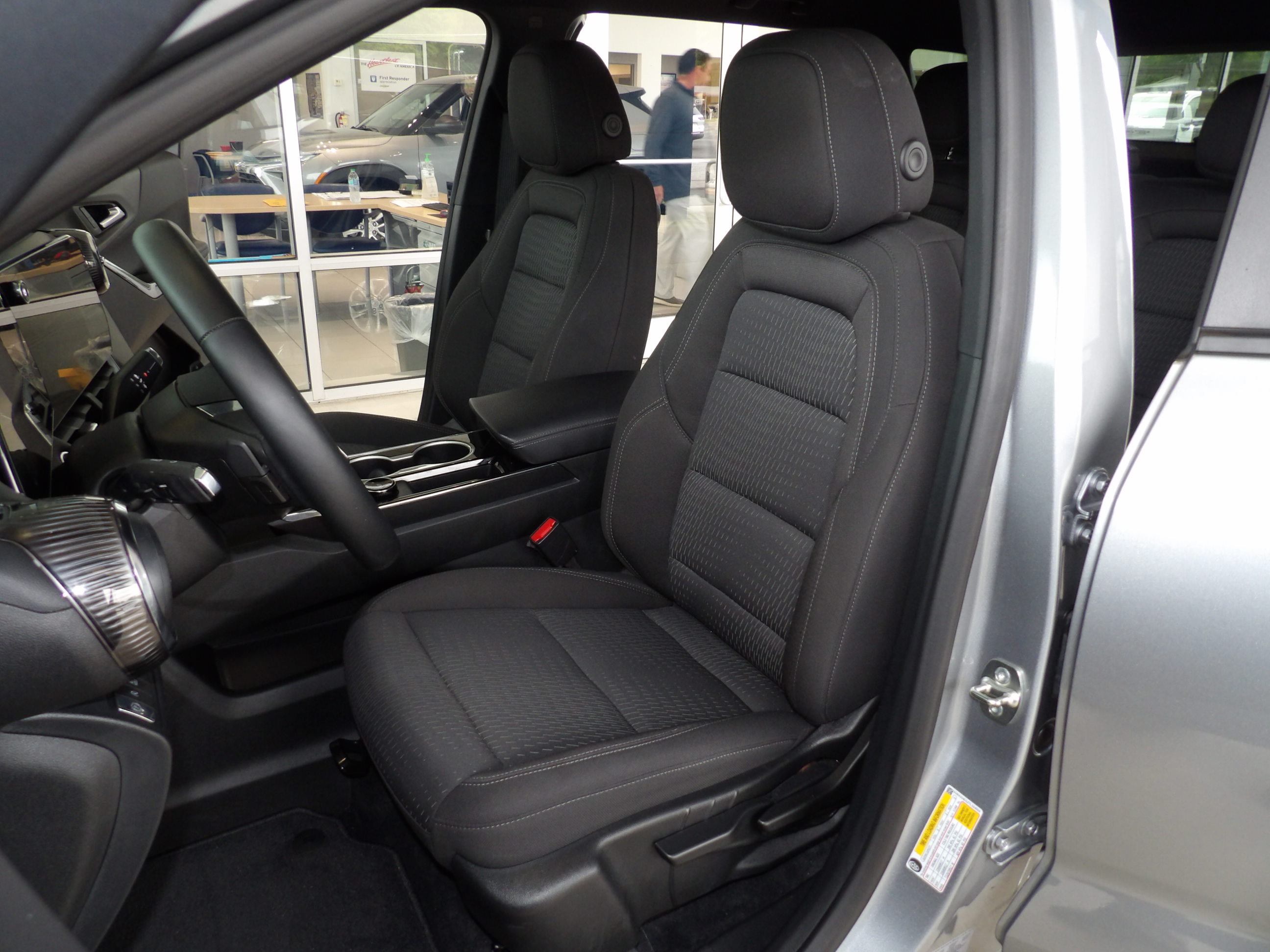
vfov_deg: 56.8
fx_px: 881
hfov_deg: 71.6
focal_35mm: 24
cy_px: 476
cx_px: 635
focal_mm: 4.3
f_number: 3.2
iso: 200
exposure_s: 1/33
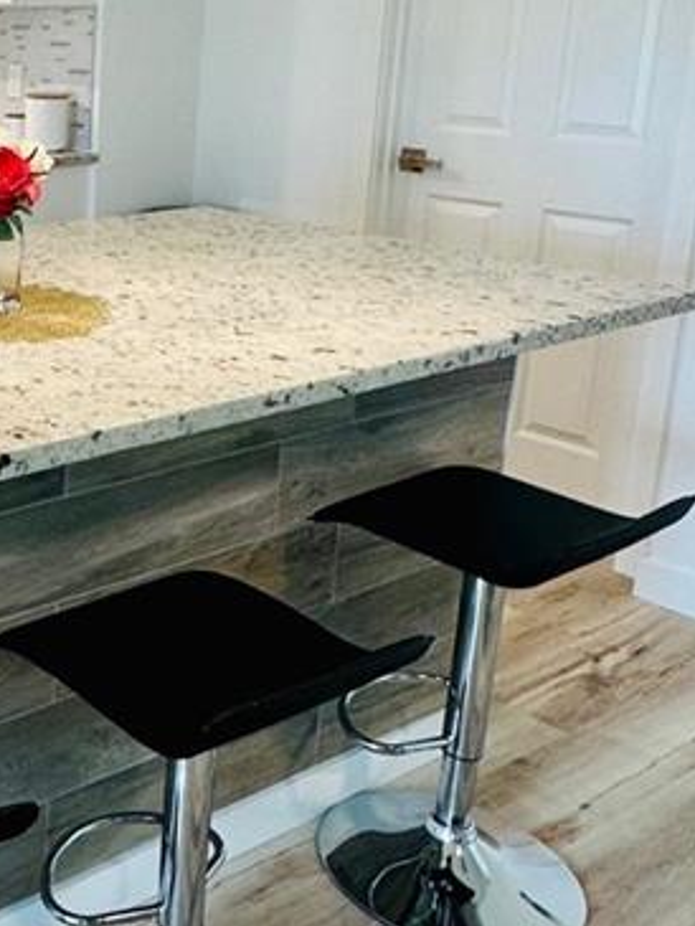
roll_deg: +0.8
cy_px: 299
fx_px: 1231
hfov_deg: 27.3
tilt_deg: -13.1
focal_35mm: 46
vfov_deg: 40.6
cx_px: -167
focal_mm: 2.22
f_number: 2.2
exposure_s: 1/120
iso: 160
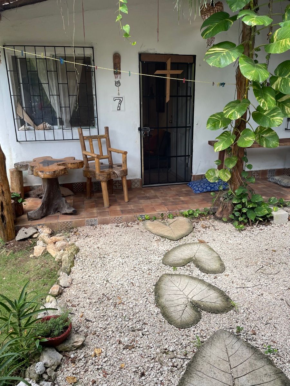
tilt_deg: -16.4
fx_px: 290
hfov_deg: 53.1
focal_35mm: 26
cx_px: 145
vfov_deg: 67.3
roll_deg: +1.2
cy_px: 193
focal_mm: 4.2
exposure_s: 1/327
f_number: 1.6
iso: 32
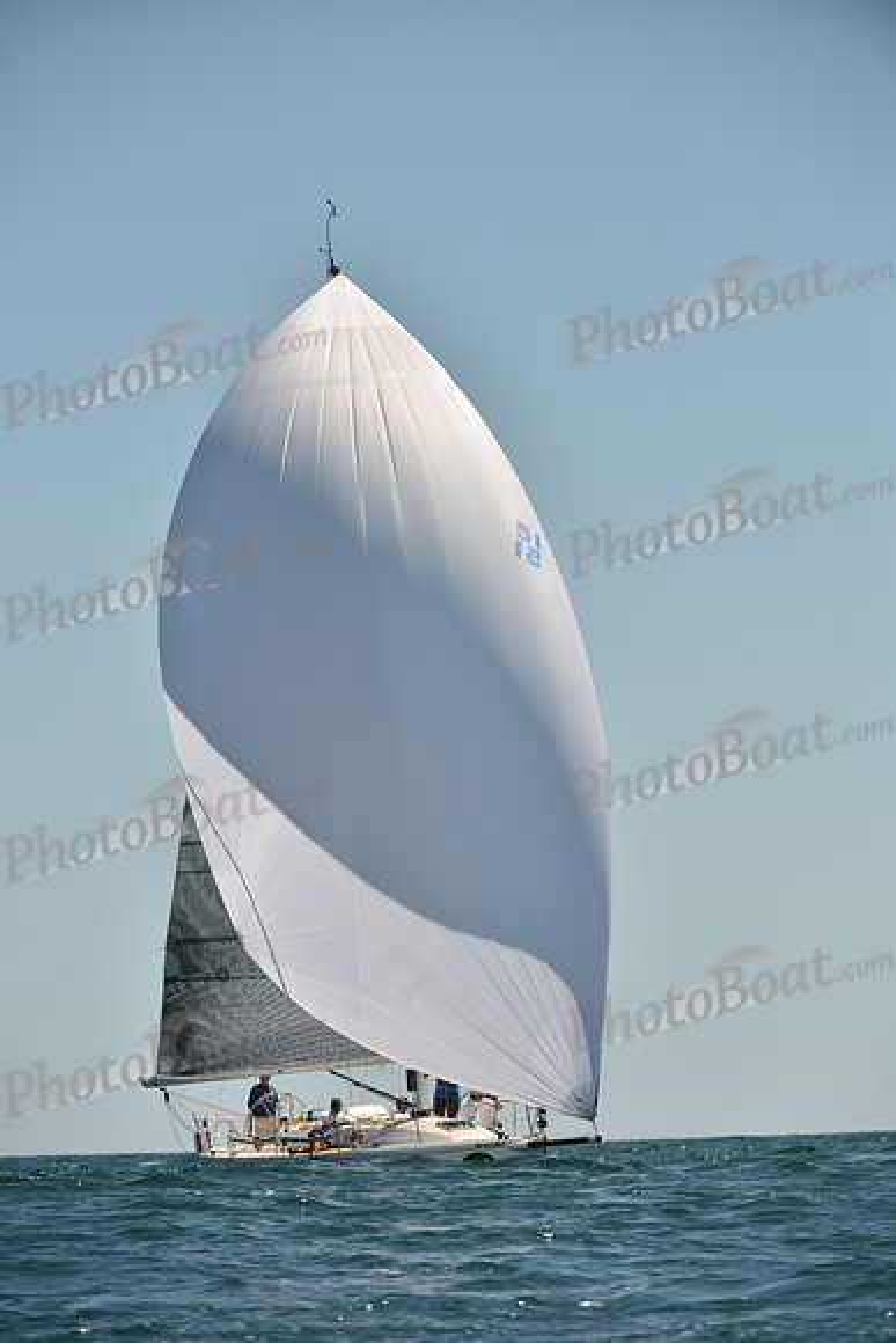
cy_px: 672
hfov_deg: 6.5
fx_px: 7835
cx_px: 448
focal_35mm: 210
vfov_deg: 9.8
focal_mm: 210
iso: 250
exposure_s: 1/2500
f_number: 5.6
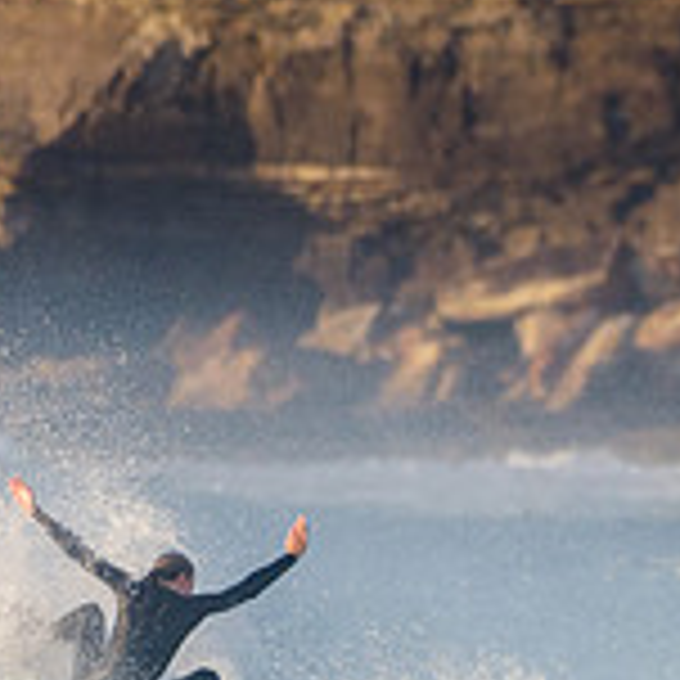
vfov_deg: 0.9
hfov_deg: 0.9
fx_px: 44383
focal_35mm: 1997
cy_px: 627
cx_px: 826
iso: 640
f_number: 5.6
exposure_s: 1/2000
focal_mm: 500
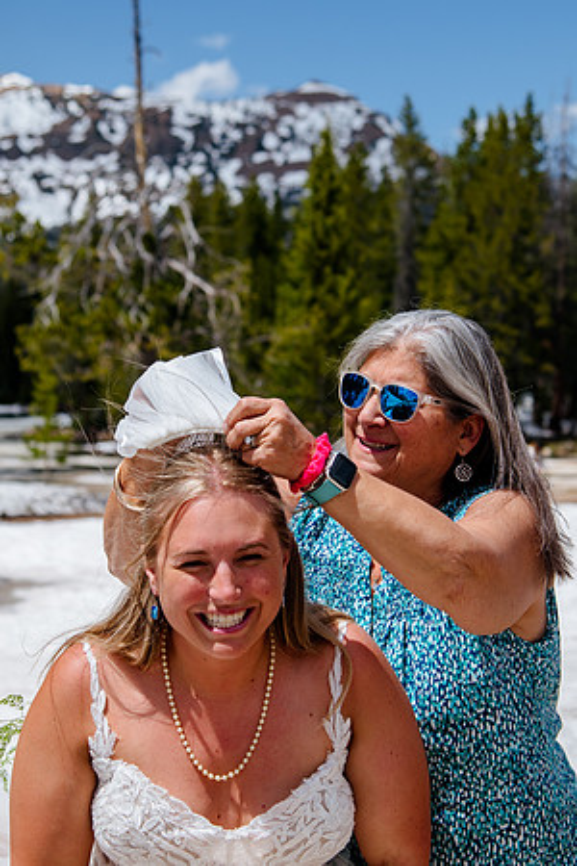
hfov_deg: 15.1
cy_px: 427
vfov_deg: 22.5
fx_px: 2173
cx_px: 264
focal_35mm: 90
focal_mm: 58
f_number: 5
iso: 200
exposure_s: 1/500
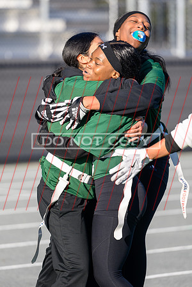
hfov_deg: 5.2
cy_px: 146
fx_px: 2133
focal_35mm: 267
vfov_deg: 7.7
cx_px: 72
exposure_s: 1/1250
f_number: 2.8
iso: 125
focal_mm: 175
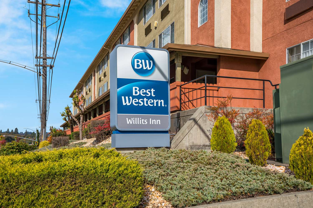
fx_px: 304
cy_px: 104
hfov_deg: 54.4
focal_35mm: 35
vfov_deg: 37.9
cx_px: 156
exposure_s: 1/500
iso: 200
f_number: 8
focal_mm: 35
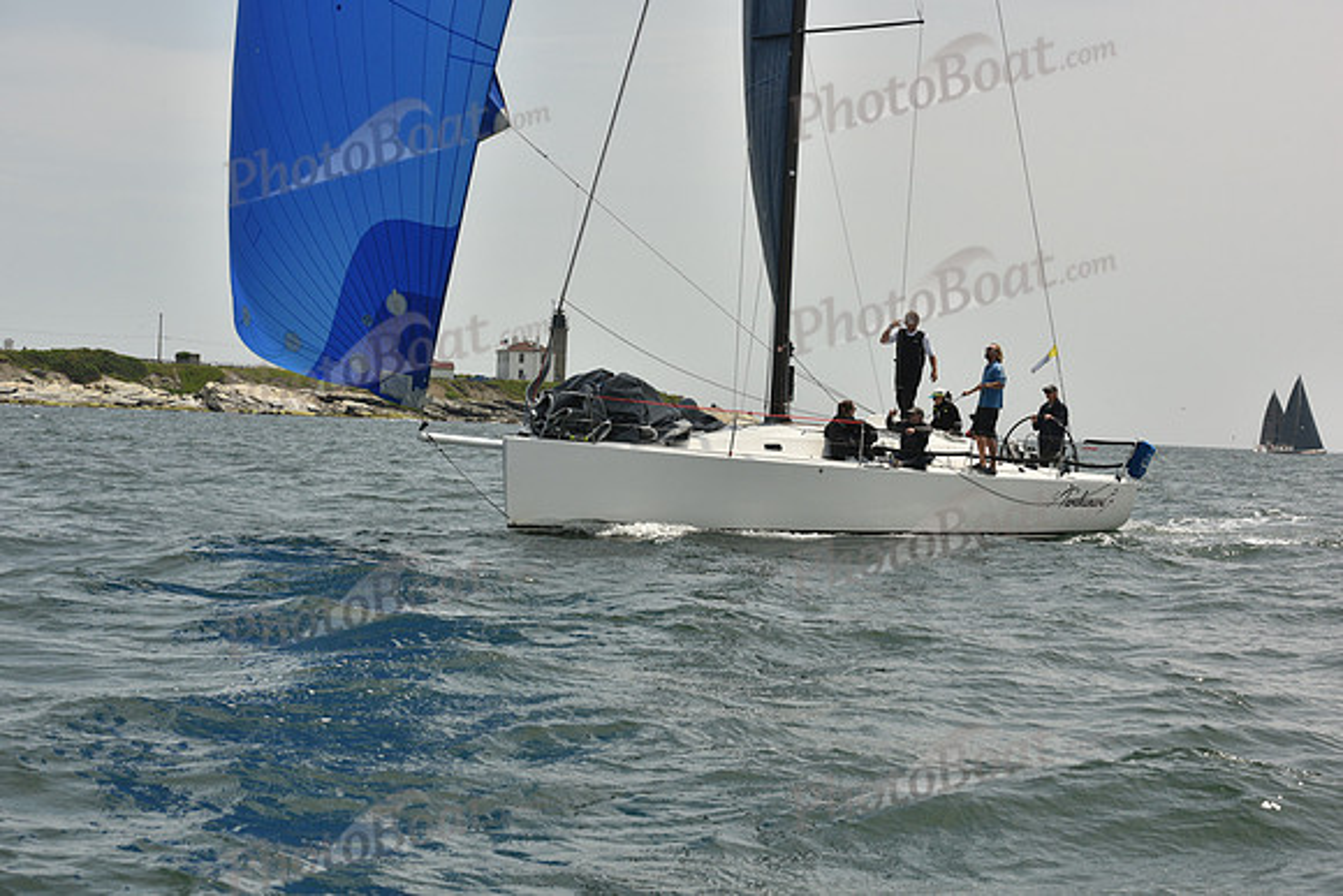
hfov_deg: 28.8
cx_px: 672
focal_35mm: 70
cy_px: 448
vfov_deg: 19.5
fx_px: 2612
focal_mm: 70
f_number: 10
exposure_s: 1/1600
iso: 400
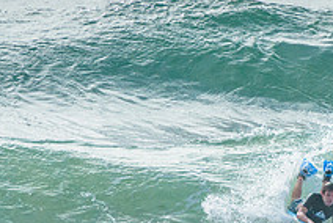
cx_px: 309
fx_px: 12412
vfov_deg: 1.0
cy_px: 204
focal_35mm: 1340
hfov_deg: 1.5
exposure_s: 1/1600
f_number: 13
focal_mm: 400
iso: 500
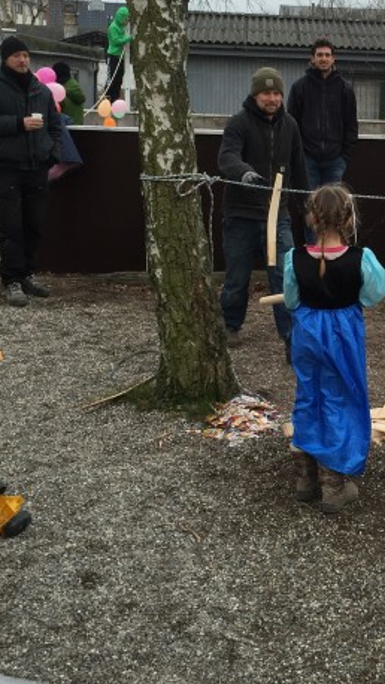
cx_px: 378
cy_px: 270
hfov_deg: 21.9
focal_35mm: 53
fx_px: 961
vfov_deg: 39.0
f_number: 2.2
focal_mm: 4.15
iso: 32
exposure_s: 1/186
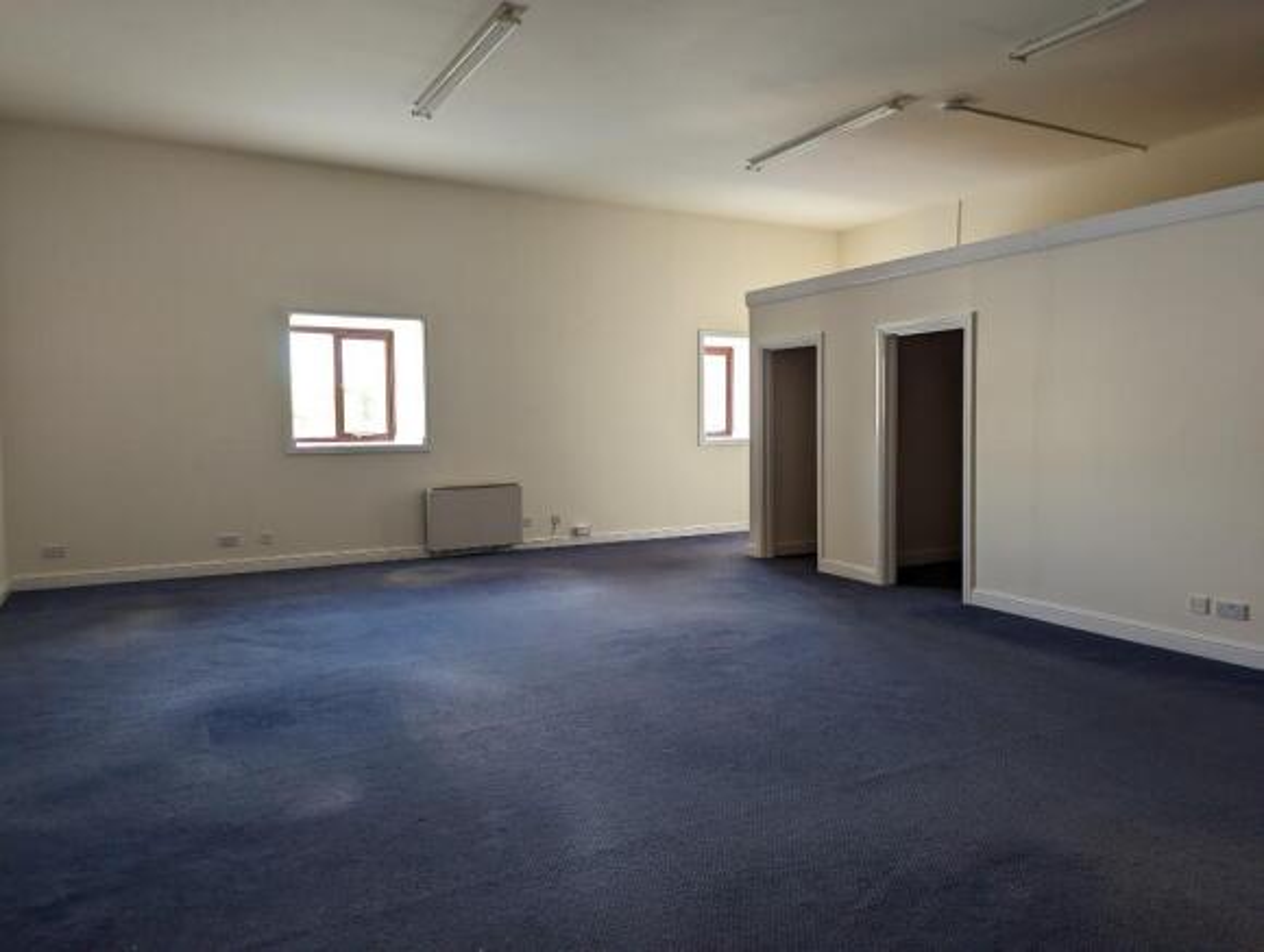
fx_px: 878
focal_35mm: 24
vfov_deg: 57.0
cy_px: 476
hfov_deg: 71.5
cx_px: 632
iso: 61
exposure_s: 1/29
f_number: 1.85
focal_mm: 6.81
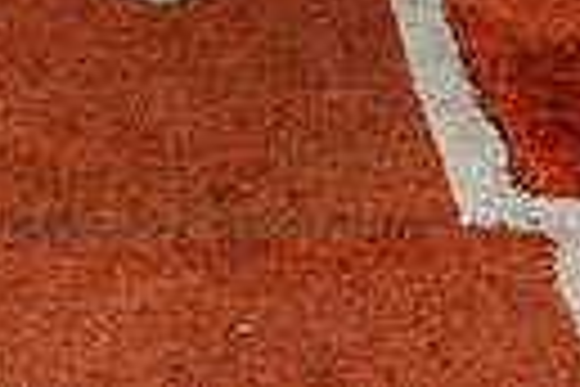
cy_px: -621
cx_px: 112
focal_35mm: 122
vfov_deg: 9.6
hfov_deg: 16.7
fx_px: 1965
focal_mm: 35
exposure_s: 1/250
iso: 2000
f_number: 7.1
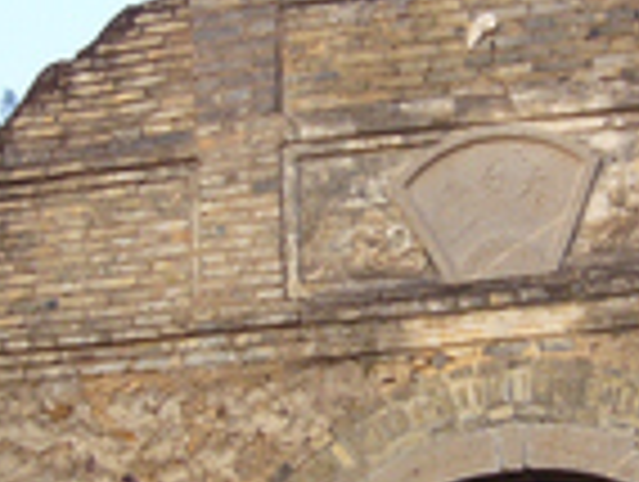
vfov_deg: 13.0
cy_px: 381
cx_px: 364
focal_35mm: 114
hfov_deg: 17.2
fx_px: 2108
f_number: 2.8
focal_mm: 4.6
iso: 80
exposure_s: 1/125
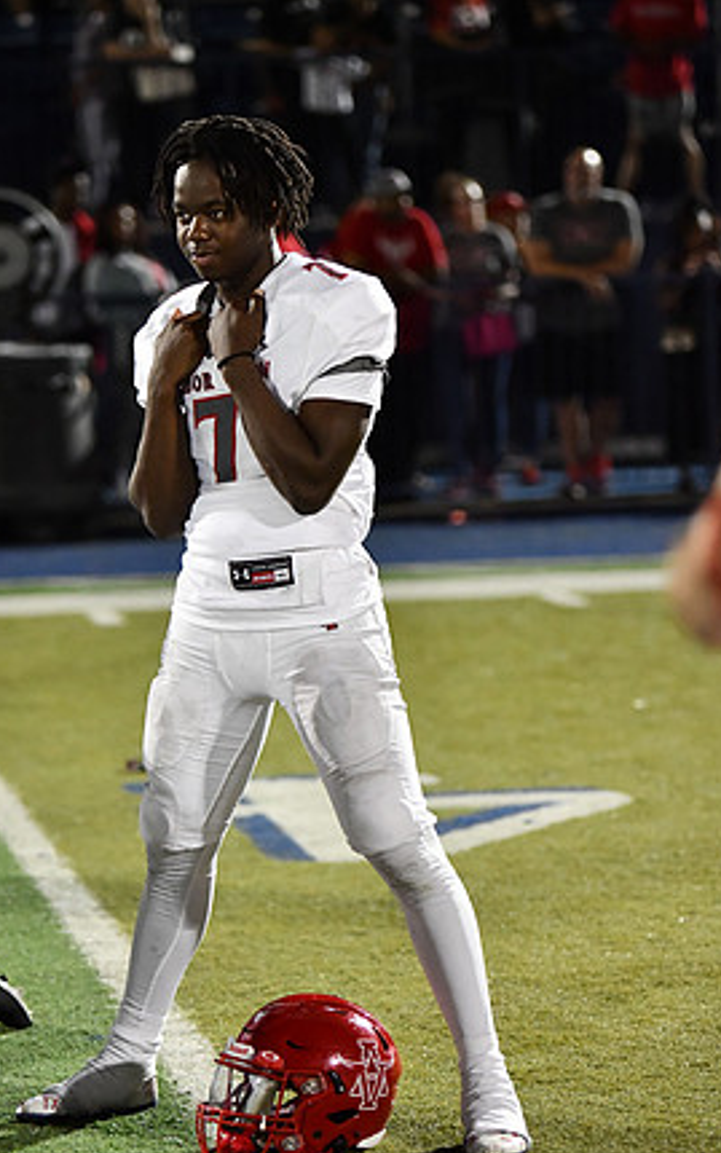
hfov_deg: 8.5
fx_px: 4838
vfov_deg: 13.6
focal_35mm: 154
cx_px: 248
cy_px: 595
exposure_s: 1/1250
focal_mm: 112
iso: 5600
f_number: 2.8
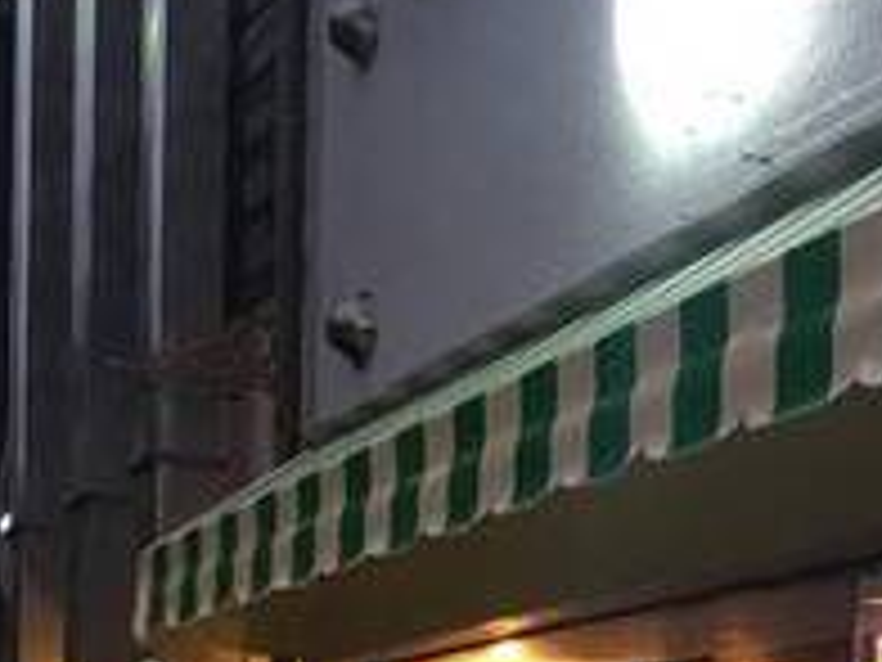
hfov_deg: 21.6
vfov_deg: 15.7
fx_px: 2268
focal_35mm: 89
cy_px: 878
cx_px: 756
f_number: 2.2
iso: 25
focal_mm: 4.15
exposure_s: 1/15
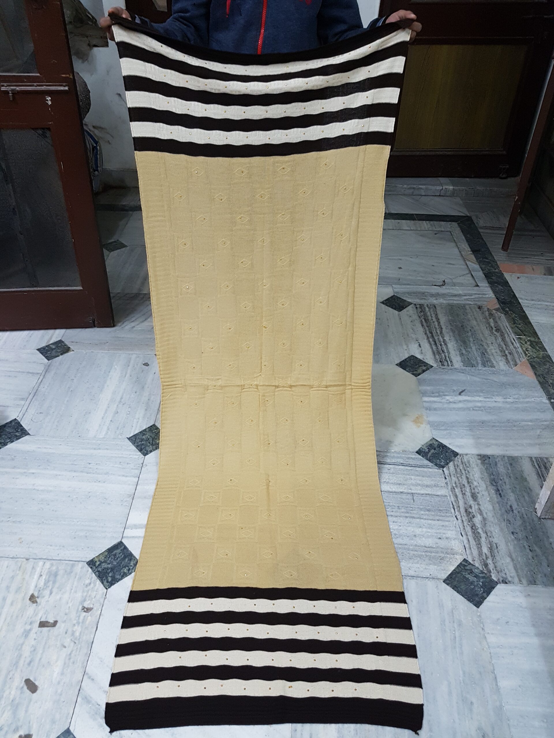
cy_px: 369
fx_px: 555
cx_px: 277
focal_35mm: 26
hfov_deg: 53.1
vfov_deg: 67.3
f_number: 1.7
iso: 200
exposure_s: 1/10
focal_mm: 4.2
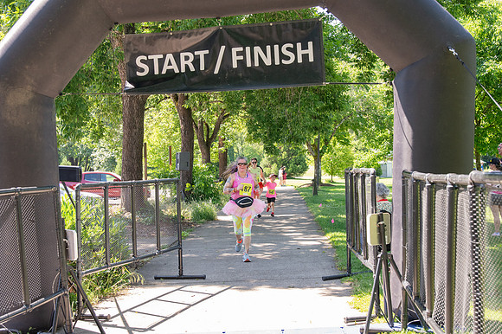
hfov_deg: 38.9
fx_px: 711
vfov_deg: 26.5
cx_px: 251
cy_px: 167
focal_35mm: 51
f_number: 4
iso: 500
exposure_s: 1/400
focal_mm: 34
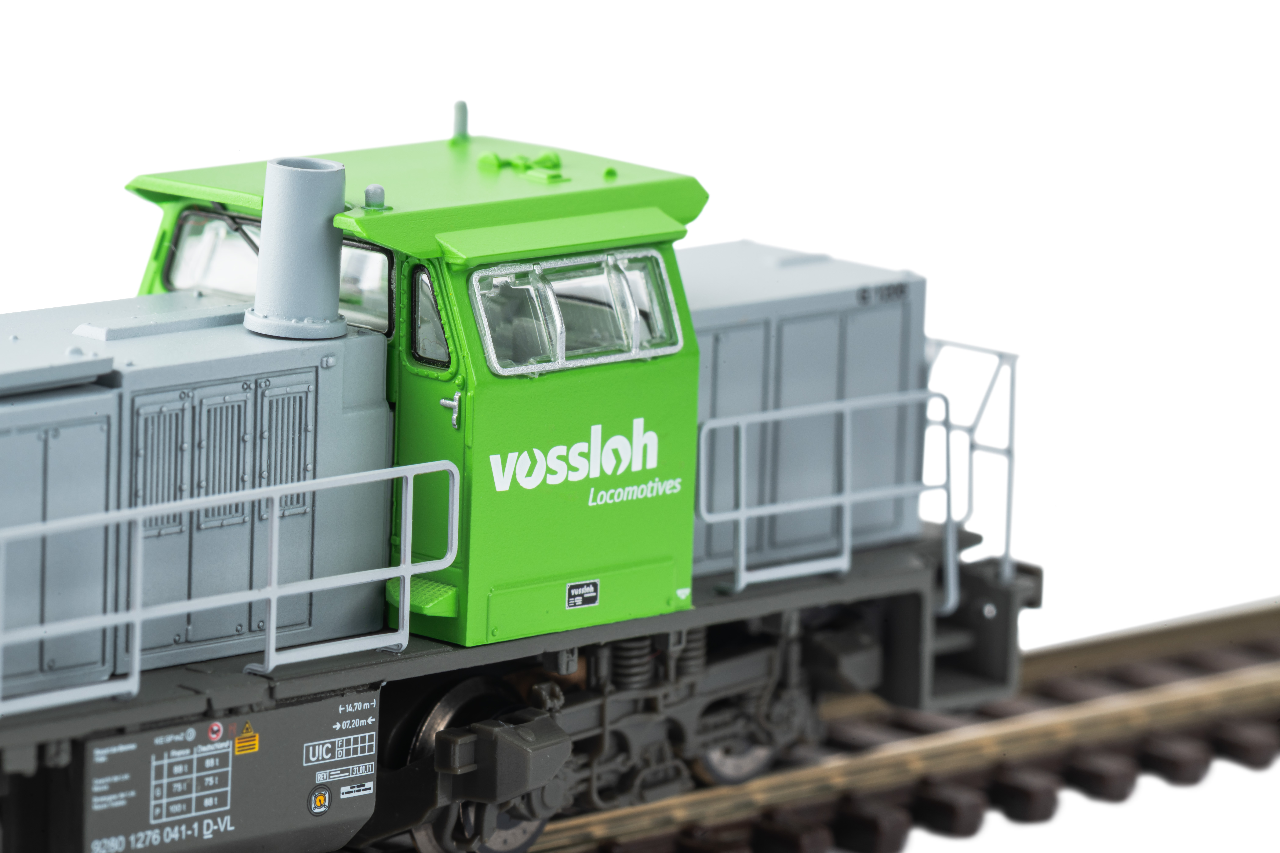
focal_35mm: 105
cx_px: 640
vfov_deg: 13.0
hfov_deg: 19.5
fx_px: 3733
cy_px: 426
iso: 100
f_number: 29
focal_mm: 105
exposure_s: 1/2.5
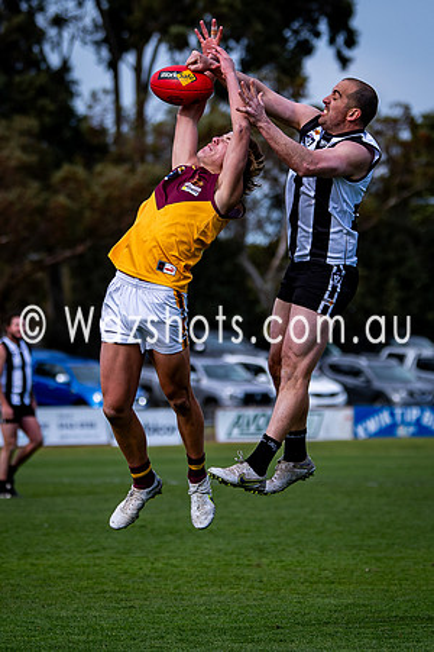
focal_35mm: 299
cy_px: 302
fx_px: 5405
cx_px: 206
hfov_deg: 4.6
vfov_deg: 6.9
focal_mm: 112
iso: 100
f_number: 2.8
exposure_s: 1/1600
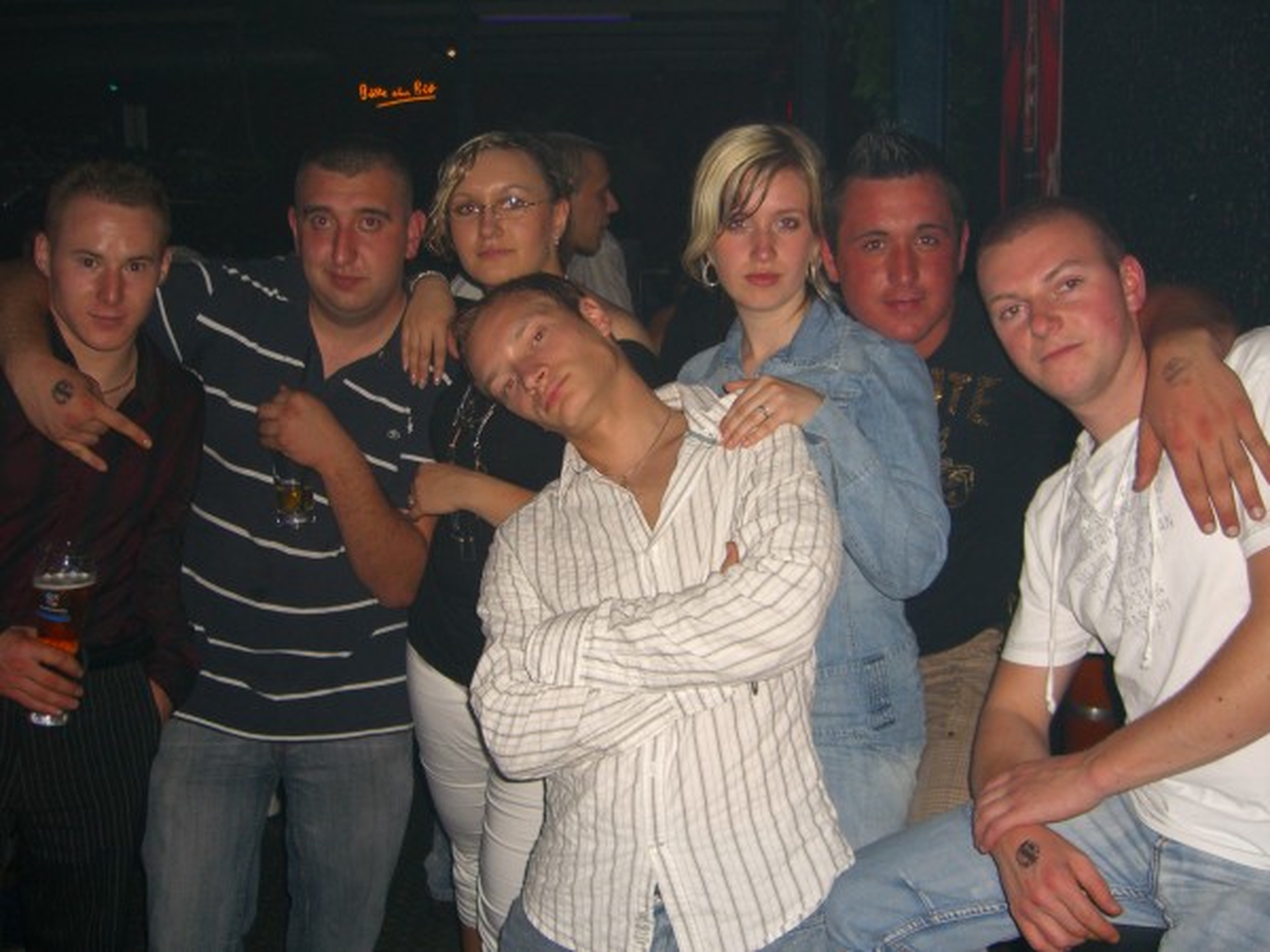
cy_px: 476
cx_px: 635
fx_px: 1394
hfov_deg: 49.0
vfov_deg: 37.7
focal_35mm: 38
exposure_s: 1/60
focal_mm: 7.9
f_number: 2.8
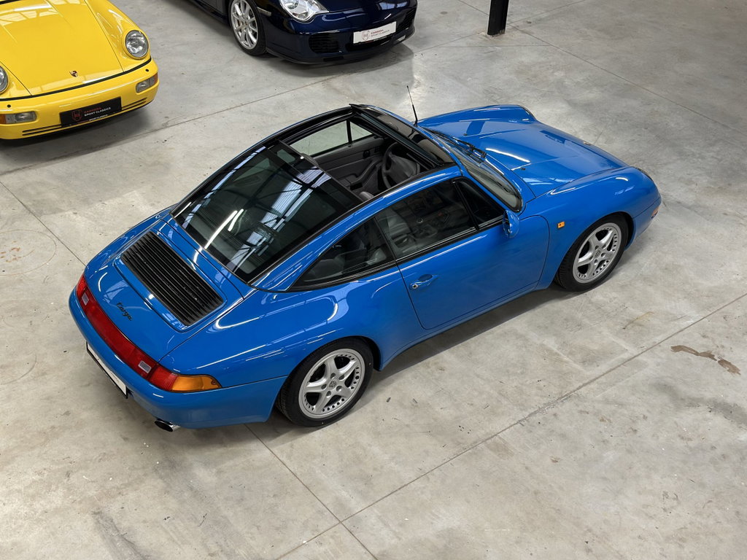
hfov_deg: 39.7
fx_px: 1036
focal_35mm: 48
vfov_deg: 30.3
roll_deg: -2.4
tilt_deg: -35.6
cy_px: 280
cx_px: 374
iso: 100
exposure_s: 1/50
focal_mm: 6.86
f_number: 1.78
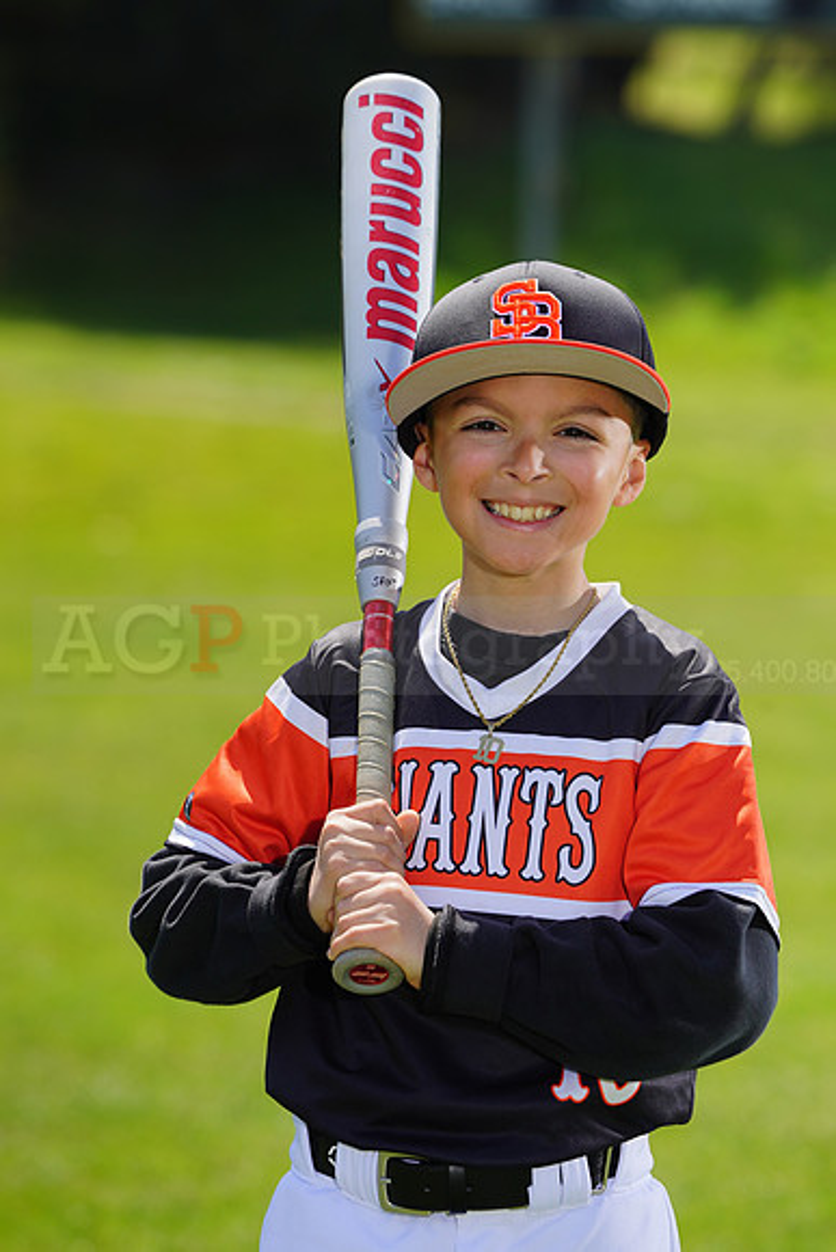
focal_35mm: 262
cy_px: 626
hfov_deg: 5.2
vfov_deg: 7.9
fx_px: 9120
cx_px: 418
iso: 100
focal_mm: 262
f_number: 8
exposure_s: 1/250
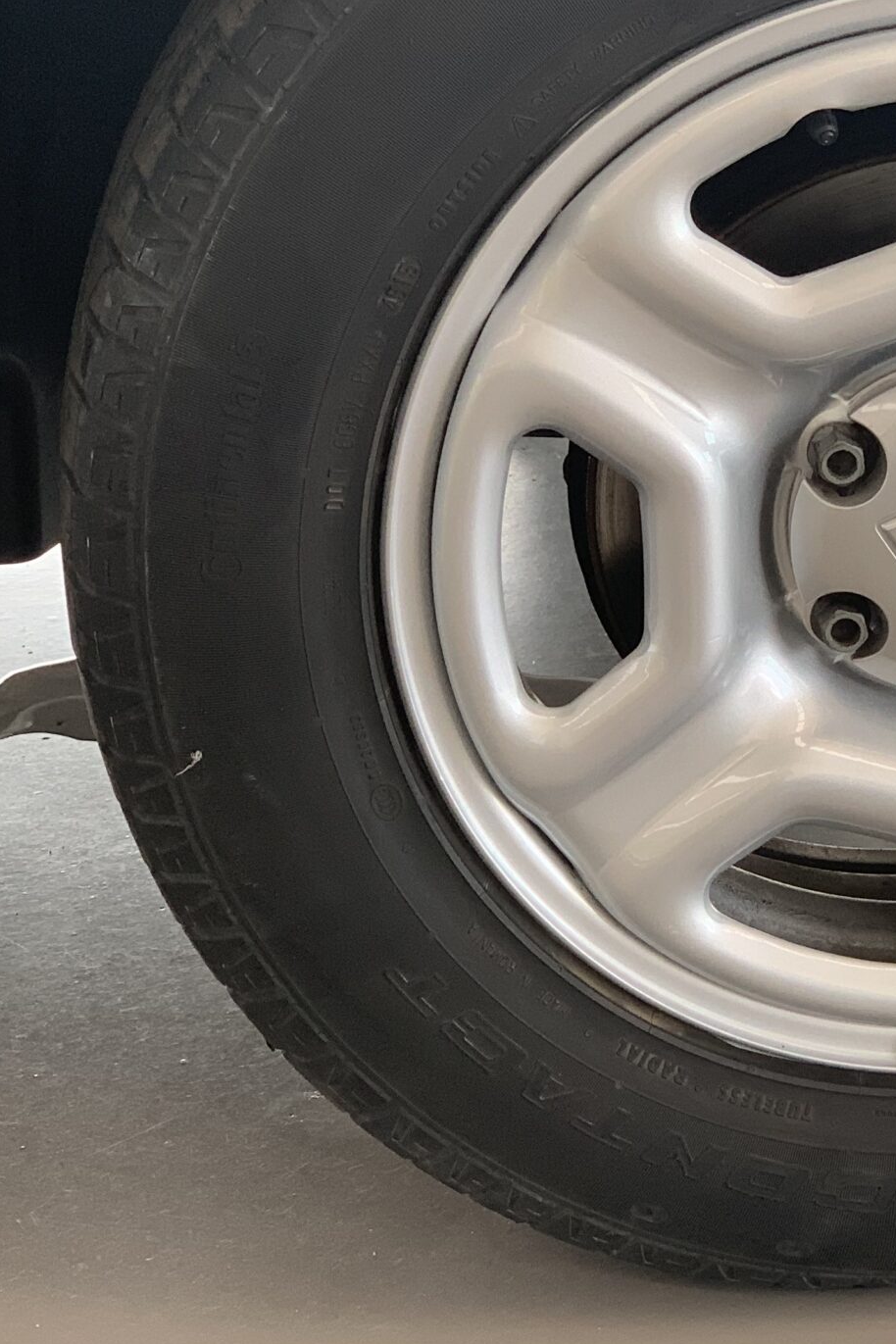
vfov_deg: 20.2
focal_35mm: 101
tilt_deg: -20.1
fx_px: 3770
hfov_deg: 13.3
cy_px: 517
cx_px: 923
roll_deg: -0.1
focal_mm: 6
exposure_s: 1/122
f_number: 2.4
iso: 80
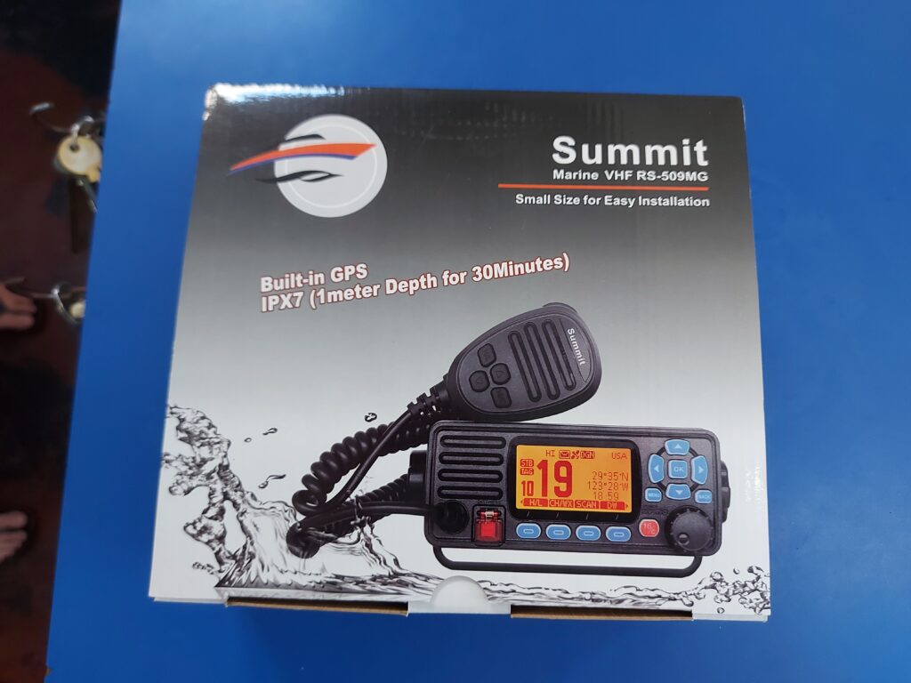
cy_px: 342
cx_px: 456
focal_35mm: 24
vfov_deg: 56.8
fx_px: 632
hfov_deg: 71.6
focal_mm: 5.23
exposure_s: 1/50
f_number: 1.8
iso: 200
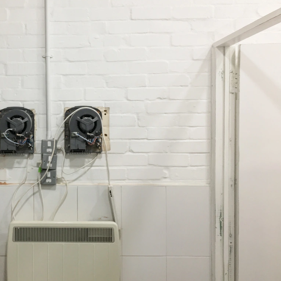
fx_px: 395
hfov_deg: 37.4
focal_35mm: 43
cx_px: 47
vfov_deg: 39.2
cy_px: 137
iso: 64
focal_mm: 4.15
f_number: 2.2
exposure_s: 1/33
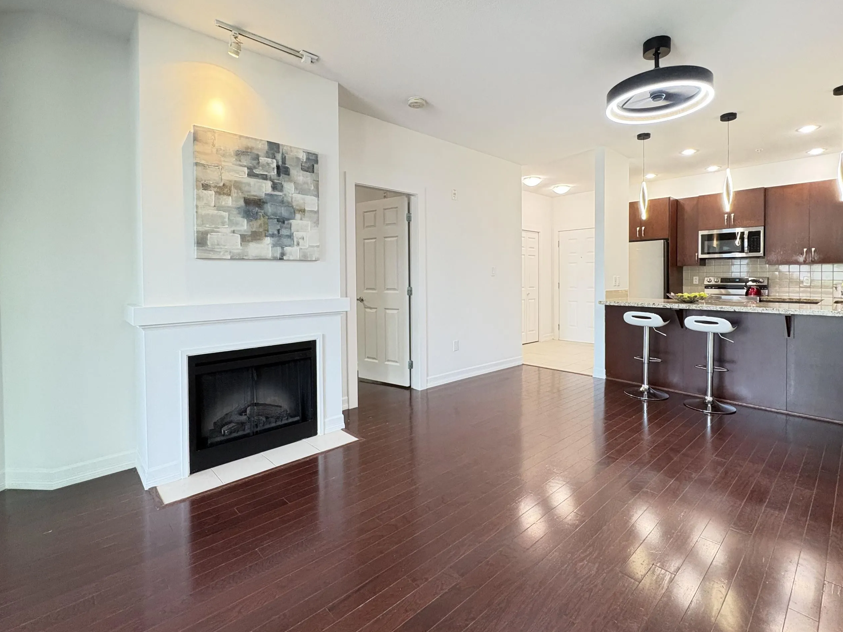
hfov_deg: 90.9
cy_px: 281
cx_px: 450
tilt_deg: +0.3
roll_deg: +1.0
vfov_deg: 74.5
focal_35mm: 17
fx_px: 414
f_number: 2.2
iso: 500
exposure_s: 1/60
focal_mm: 2.22
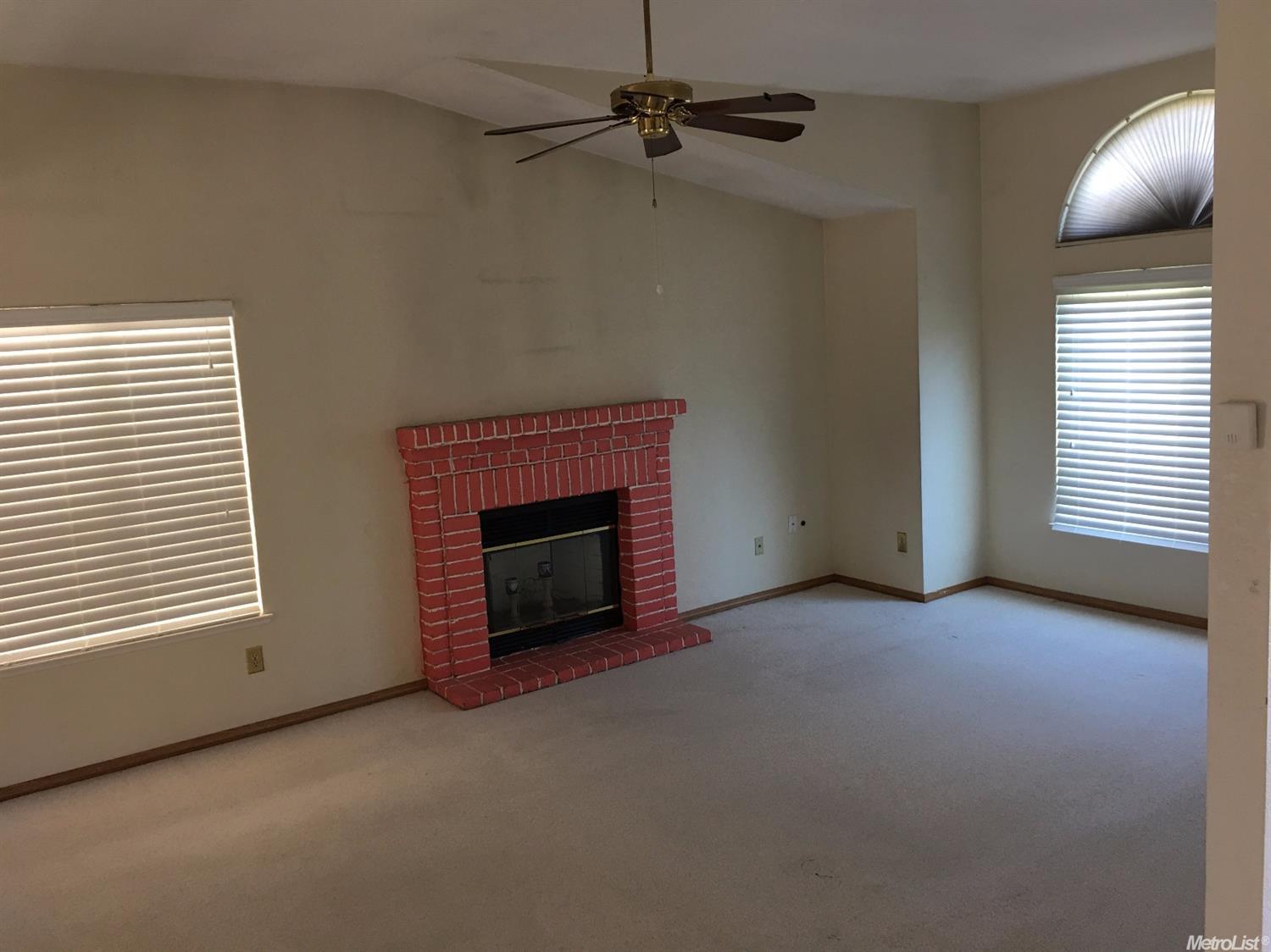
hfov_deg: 61.7
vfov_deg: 48.2
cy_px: 476
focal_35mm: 29
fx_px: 1064
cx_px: 636
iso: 32
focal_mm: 4.15
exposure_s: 1/15
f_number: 2.2
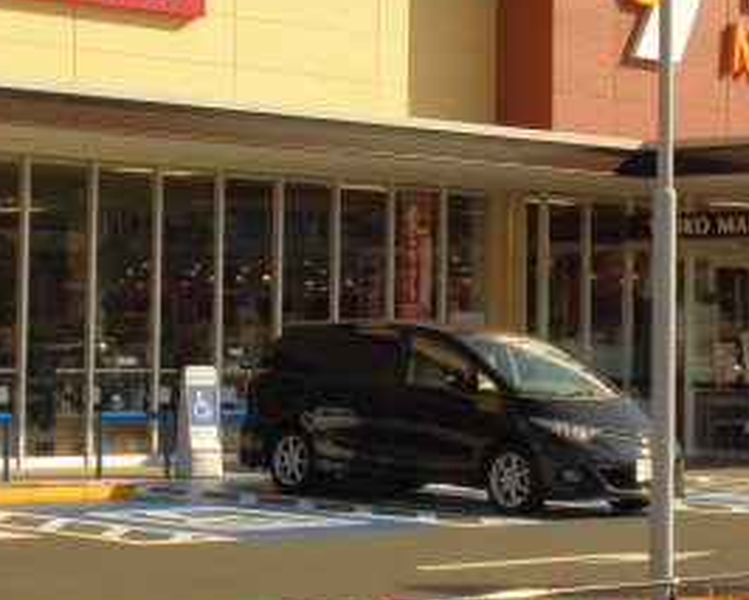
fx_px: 2550
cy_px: 189
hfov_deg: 16.7
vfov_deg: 13.4
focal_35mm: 115
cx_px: 417
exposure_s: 1/400
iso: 100
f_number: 4.8
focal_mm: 8.9
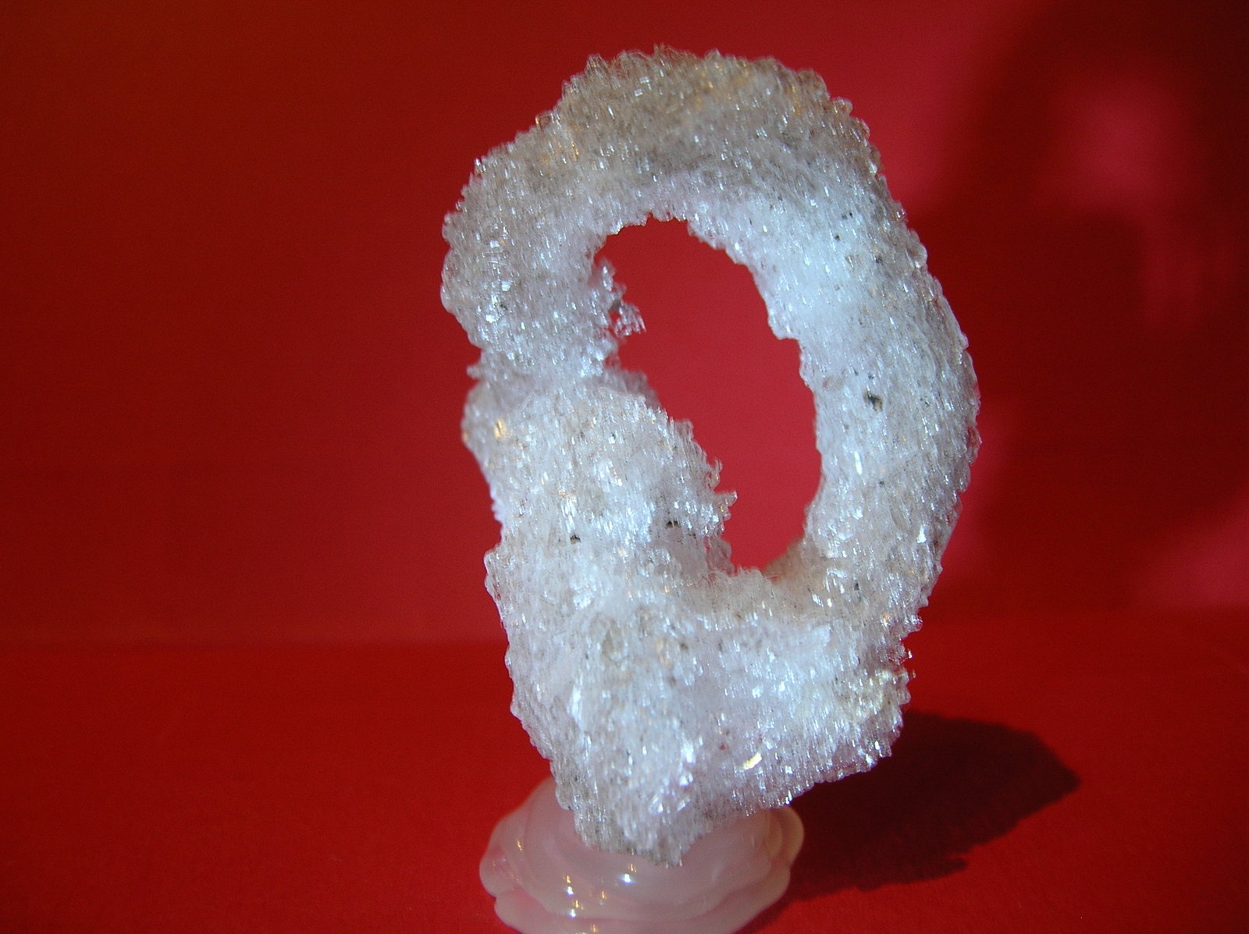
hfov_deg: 51.4
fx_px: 1298
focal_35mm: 36
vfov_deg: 39.6
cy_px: 467
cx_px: 624
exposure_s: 1/8.1
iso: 50
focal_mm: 6
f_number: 2.7
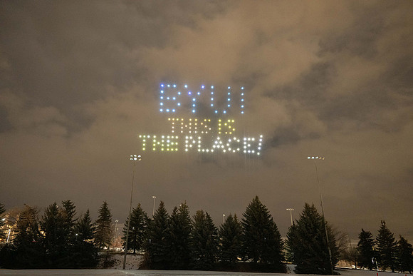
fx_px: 304
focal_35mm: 26
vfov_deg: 48.8
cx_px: 206
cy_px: 138
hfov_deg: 68.4
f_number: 4
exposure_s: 1/1.67
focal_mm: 26.5
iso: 6400
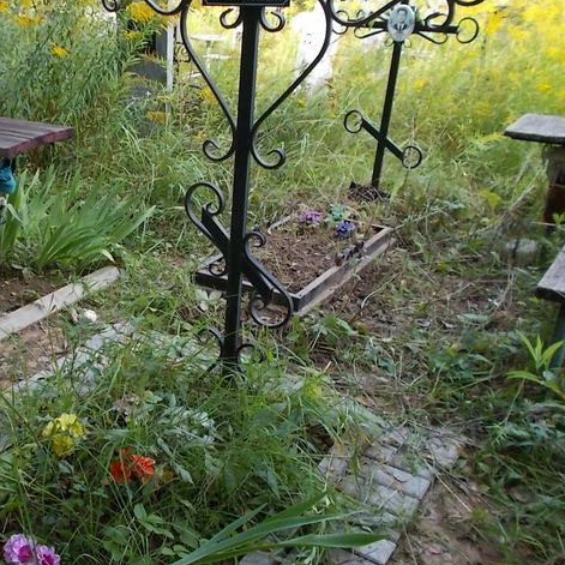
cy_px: 268
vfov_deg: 42.8
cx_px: 124
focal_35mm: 39
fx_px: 720
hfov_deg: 41.2
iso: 80
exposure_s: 1/60
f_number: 3.2
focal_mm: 4.6
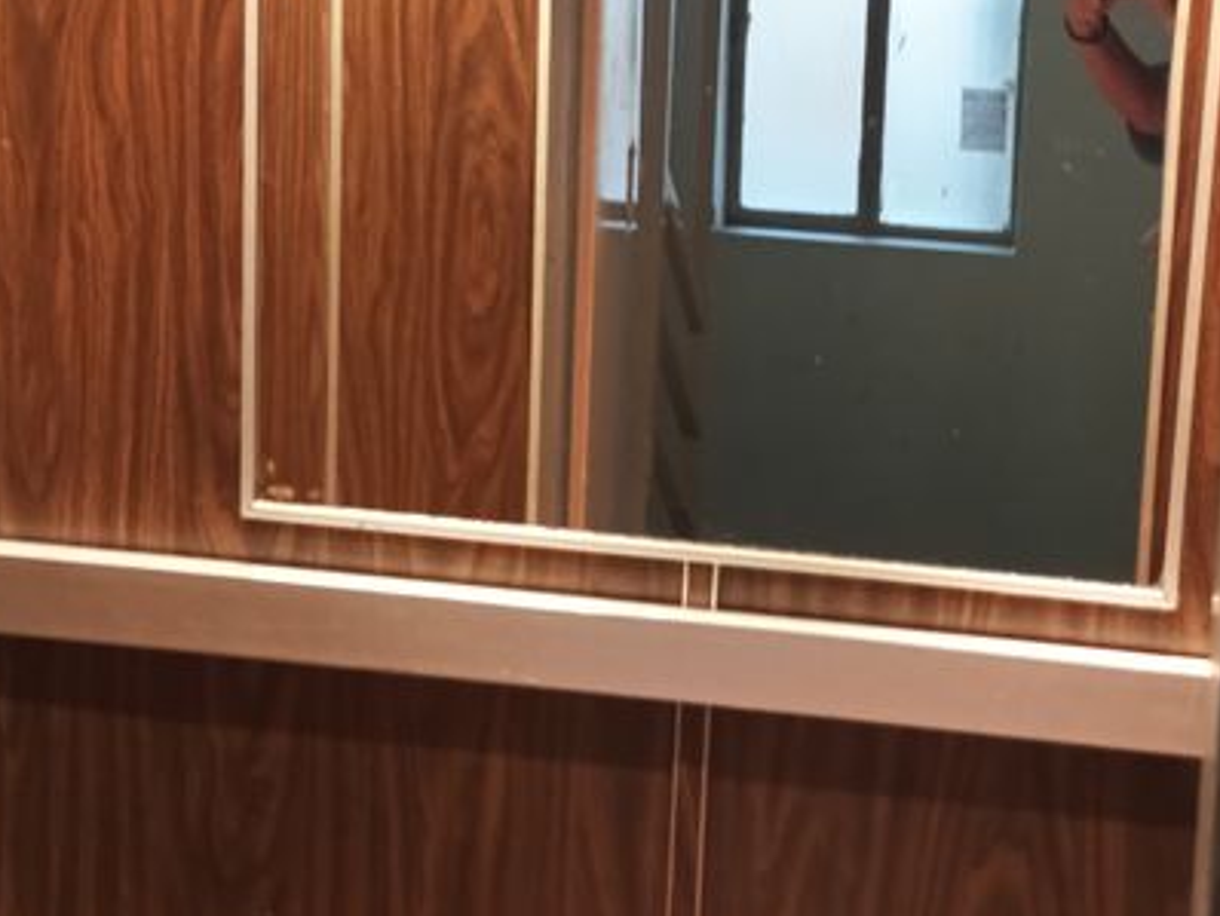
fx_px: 1587
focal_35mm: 45
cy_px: 208
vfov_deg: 31.5
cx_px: 889
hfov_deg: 41.0
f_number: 1.8
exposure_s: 1/20
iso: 1540
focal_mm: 4.26
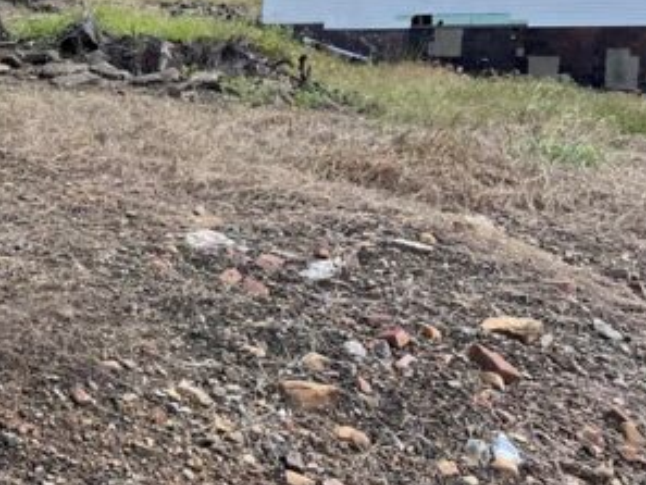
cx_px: -87
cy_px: 137
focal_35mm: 70
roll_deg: -2.9
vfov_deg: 20.9
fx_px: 1307
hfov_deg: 25.5
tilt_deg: -2.1
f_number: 1.6
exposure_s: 1/1092
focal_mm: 4.2
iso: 32
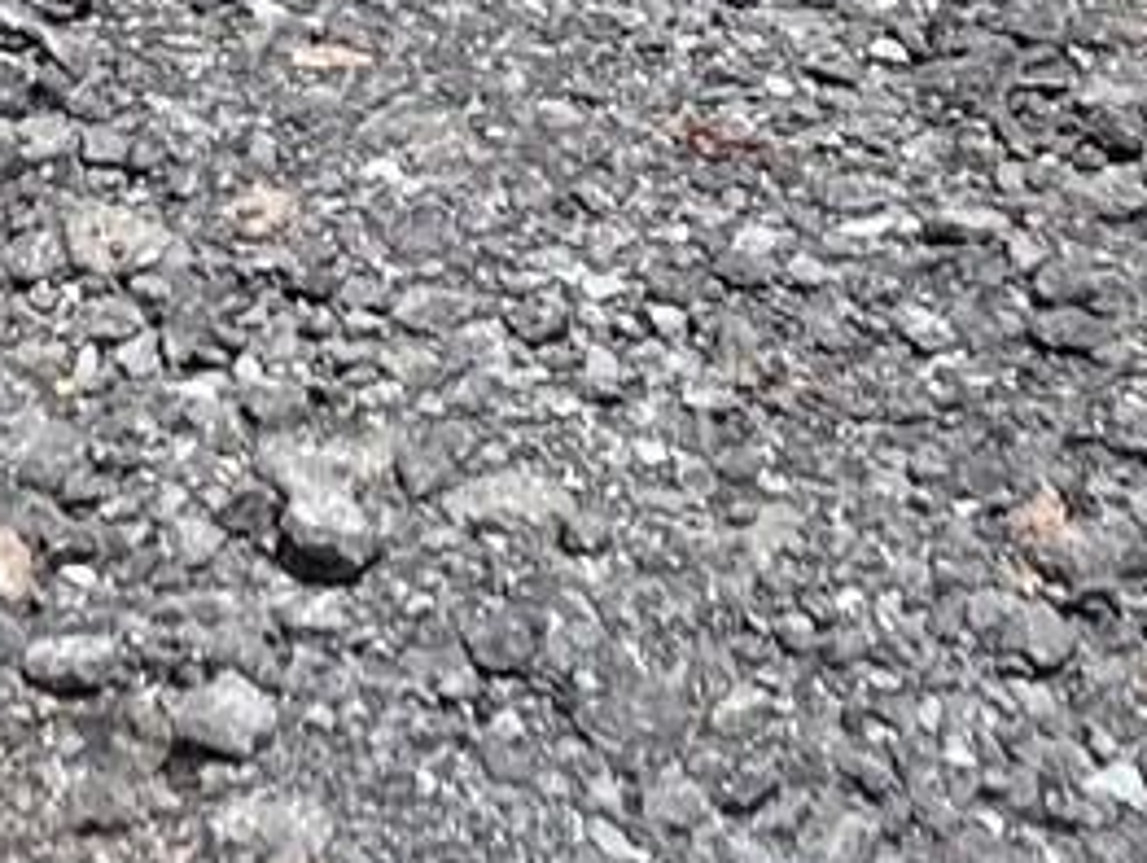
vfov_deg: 6.2
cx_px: -13
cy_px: -2383
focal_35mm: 203
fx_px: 6733
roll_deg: +0.6
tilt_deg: -4.0
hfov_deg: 9.7
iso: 50
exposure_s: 1/1517
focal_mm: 5.1
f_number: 1.6
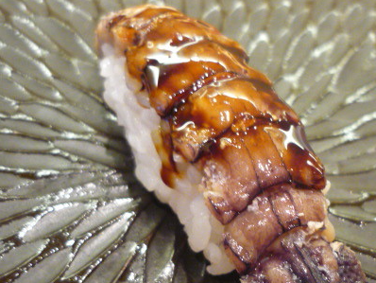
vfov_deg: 27.3
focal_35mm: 53
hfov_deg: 35.9
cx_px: 240
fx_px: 576
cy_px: 194
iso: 400
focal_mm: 5.5
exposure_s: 1/10
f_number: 2.8
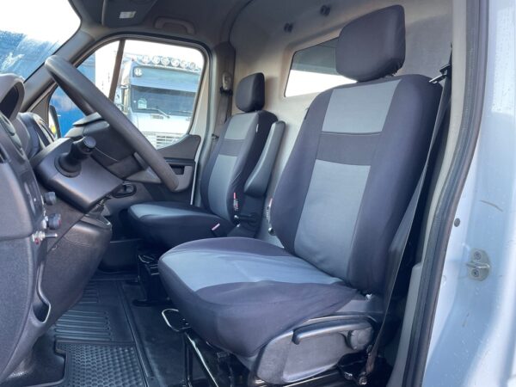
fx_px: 388
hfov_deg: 67.3
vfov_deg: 53.1
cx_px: 258
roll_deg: -1.1
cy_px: 194
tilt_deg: -7.7
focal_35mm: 26
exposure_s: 1/121
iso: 100
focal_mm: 4.2
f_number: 1.6
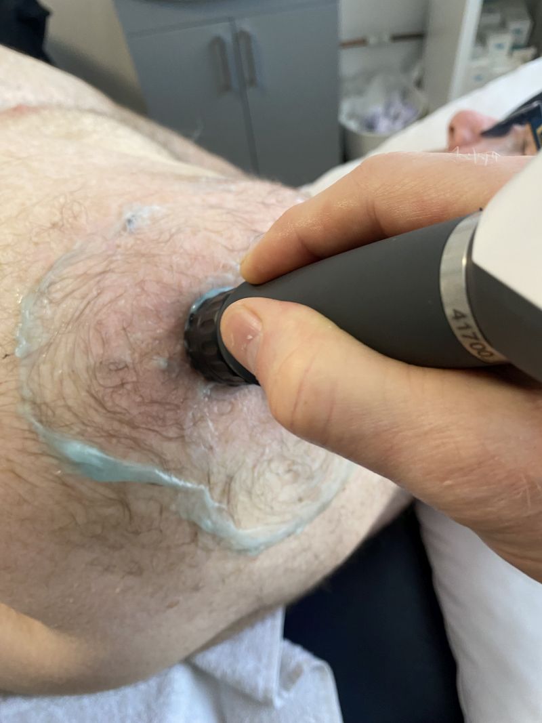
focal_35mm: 26
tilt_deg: -56.9
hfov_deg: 53.1
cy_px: 362
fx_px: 543
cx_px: 271
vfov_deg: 67.3
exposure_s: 1/60
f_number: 1.8
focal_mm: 4.25
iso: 160
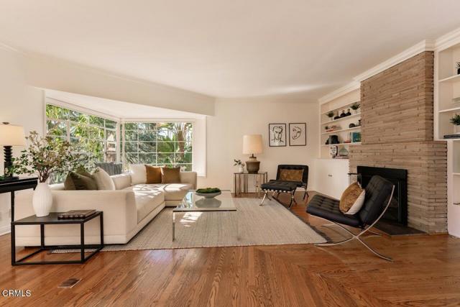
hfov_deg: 96.4
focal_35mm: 16
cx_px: 230
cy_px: 154
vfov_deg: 73.4
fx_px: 206
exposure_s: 1/80
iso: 640
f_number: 9
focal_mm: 16.1
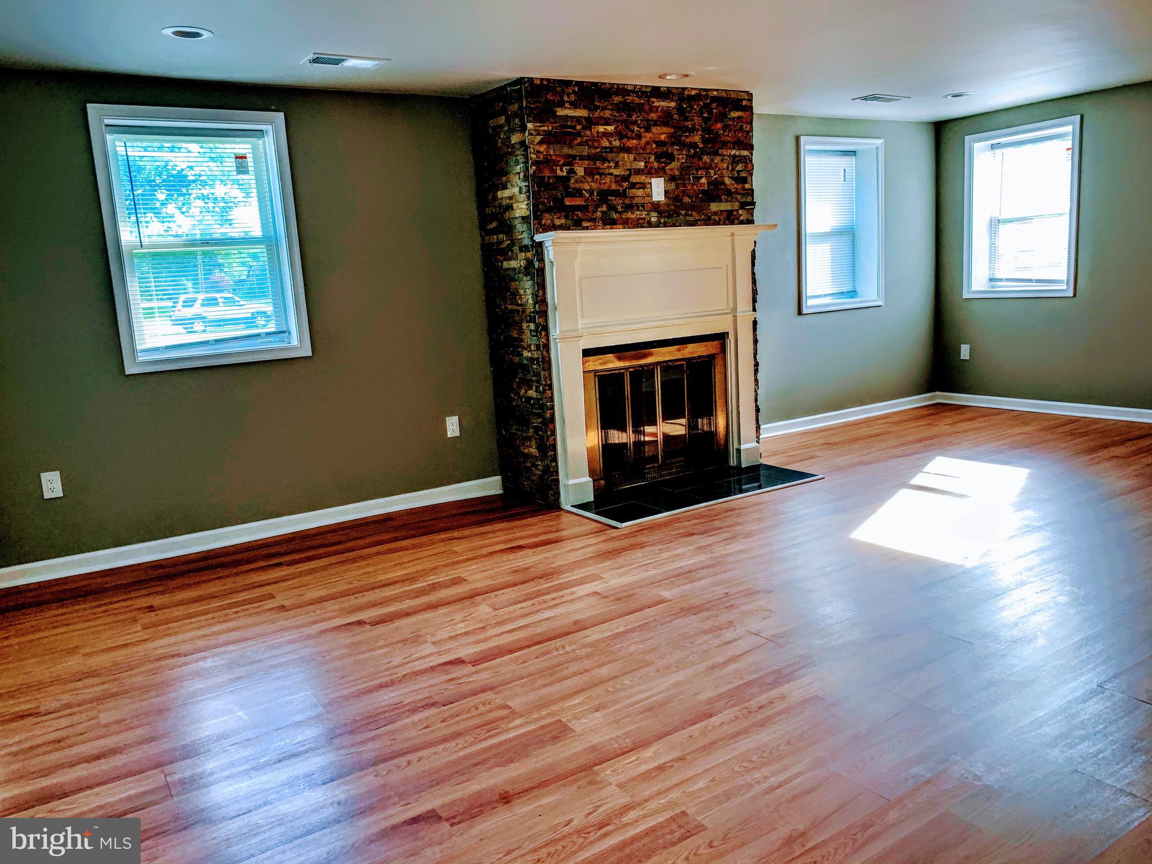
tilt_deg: -9.4
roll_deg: +4.2
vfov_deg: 53.1
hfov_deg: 67.3
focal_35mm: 26
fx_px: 865
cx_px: 576
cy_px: 432
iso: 100
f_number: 1.8
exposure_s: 1/70
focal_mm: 4.25
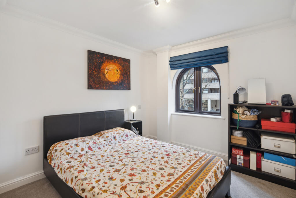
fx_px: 132
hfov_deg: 96.7
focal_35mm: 16
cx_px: 148
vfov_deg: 73.8
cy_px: 99
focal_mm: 16
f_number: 11
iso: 400
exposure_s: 1/5
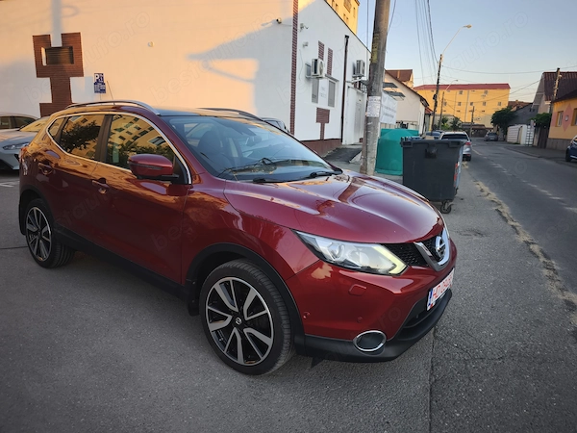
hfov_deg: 73.9
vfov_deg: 58.9
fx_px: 383
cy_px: 216
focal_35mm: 23
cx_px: 288
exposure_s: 1/222
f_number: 1.6
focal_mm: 6.57
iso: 50
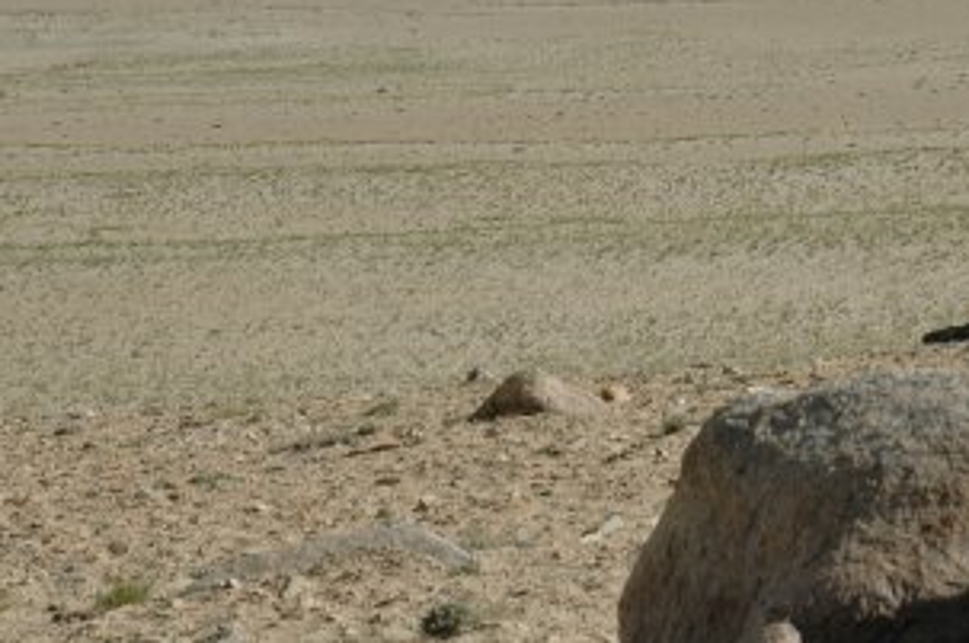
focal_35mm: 143
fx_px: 3843
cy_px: -64
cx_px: 939
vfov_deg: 9.5
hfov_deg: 14.2
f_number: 7.1
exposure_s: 1/1000
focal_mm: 40
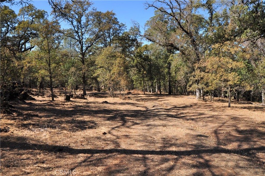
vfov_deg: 59.4
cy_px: 88
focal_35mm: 21
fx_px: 154
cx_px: 132
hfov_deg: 81.3
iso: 200
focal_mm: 14
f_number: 10
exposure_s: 1/320
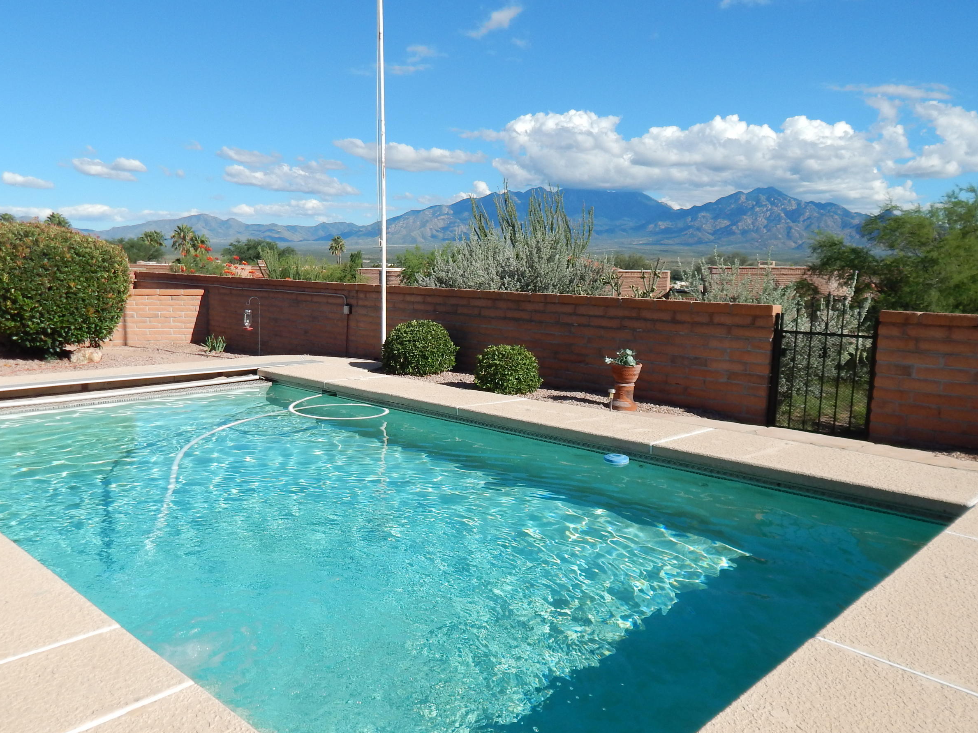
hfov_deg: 61.6
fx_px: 819
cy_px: 392
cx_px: 456
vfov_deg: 48.2
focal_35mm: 29
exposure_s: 1/500
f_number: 6
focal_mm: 4
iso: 125
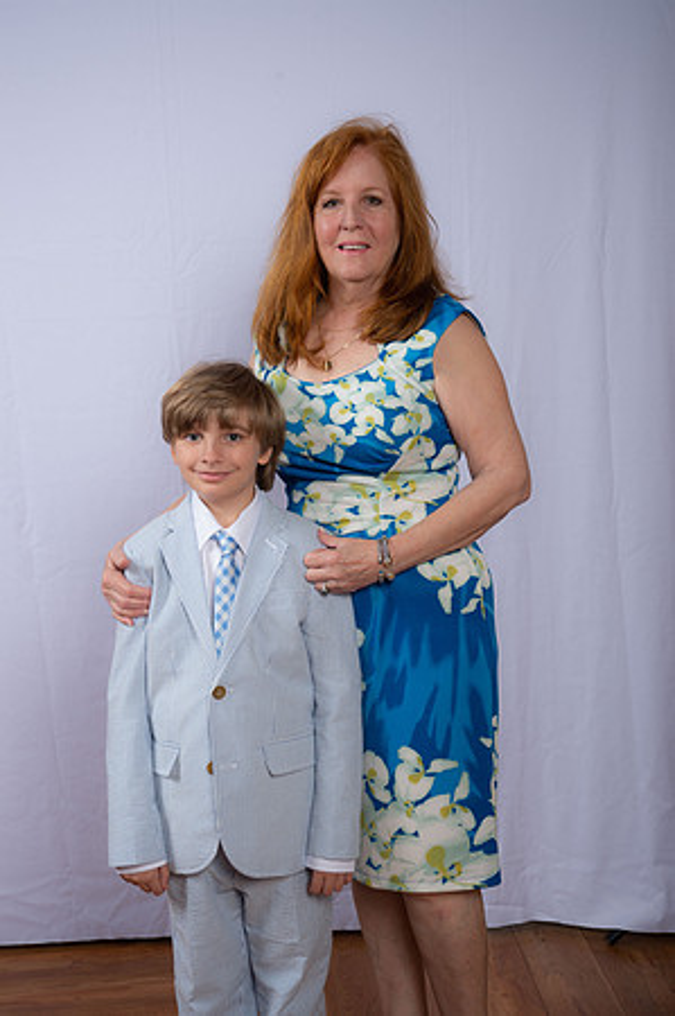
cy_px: 508
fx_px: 1550
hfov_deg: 24.6
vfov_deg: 36.3
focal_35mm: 55
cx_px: 338
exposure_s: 1/160
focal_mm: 55
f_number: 8
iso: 250
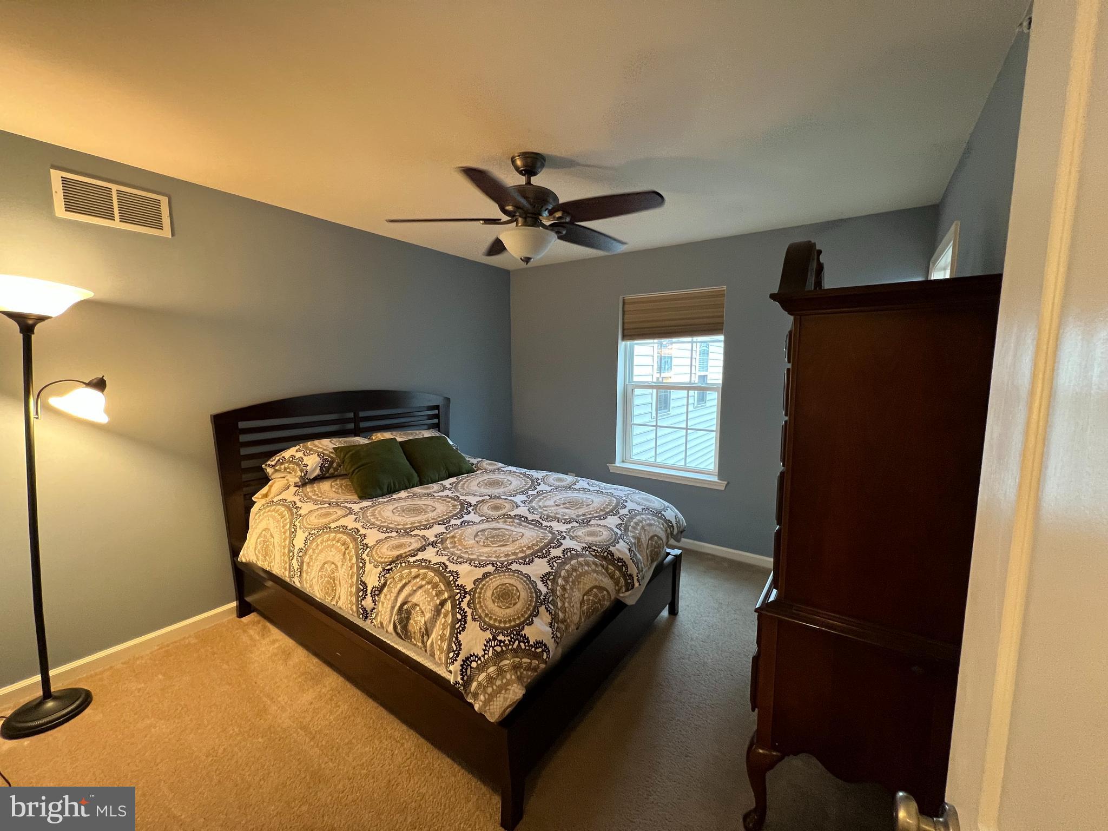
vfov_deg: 89.9
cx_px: 554
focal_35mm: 13
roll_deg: +0.0
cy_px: 416
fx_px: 416
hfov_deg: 106.2
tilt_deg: -6.7
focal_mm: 1.57
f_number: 1.8
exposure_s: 1/60
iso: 320
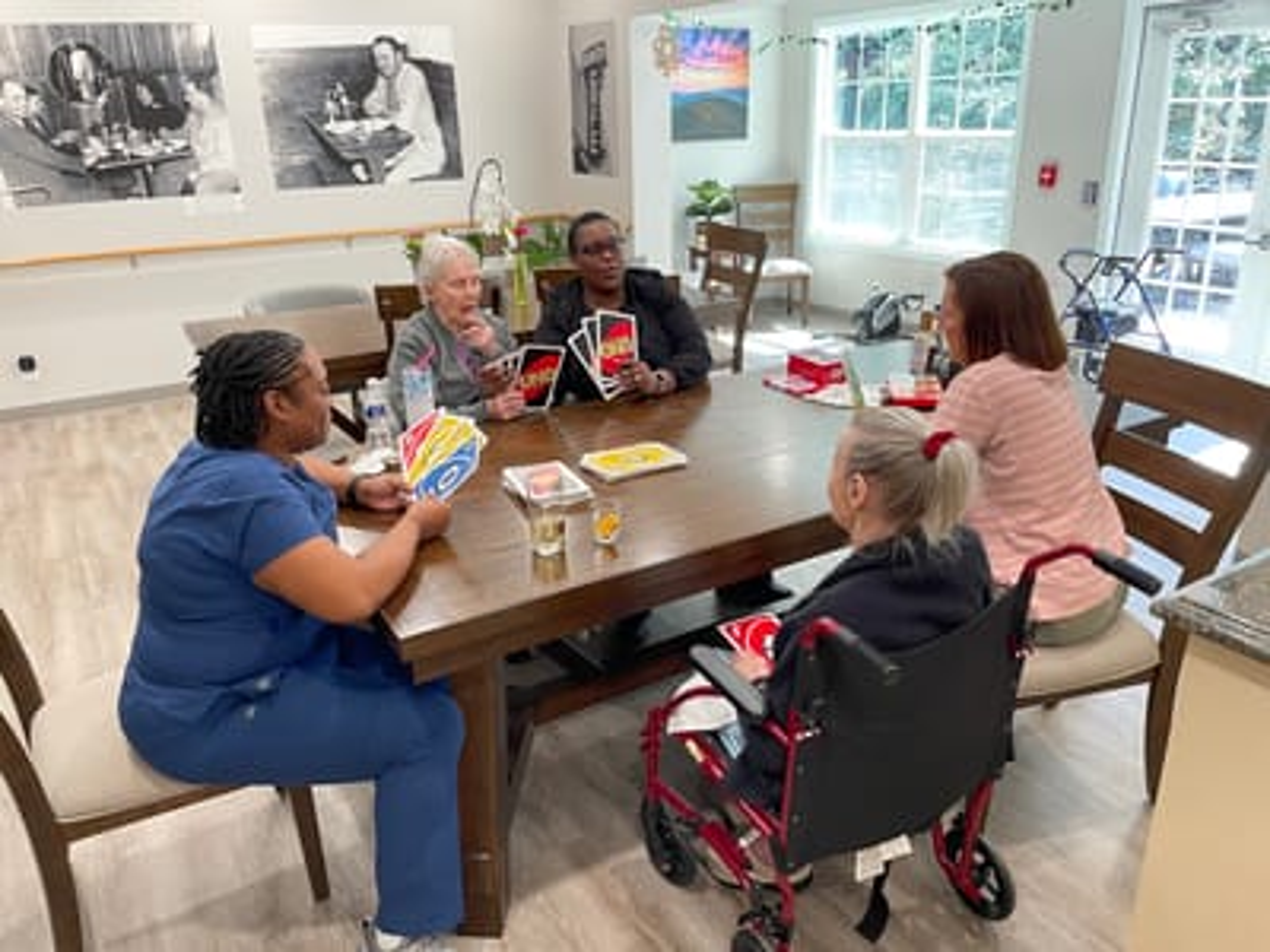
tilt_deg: -22.0
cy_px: 476
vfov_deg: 53.1
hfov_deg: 67.3
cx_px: 635
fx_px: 954
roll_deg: +2.1
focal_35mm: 26
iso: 100
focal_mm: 4.2
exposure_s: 1/60
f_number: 1.6
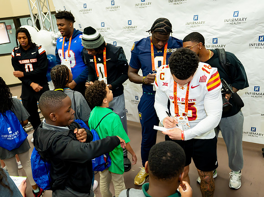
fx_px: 230
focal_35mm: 30
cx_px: 136
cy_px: 107
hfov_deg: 59.7
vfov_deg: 46.3
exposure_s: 1/200
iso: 1600
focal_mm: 24
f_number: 2.8
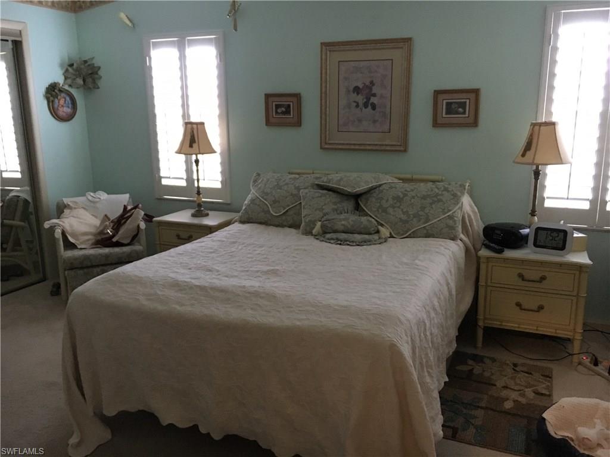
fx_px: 511
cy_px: 228
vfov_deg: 48.2
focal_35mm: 29
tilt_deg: -12.7
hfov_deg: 61.7
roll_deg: +0.5
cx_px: 305
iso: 250
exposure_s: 1/15
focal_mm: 4.15
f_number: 2.2
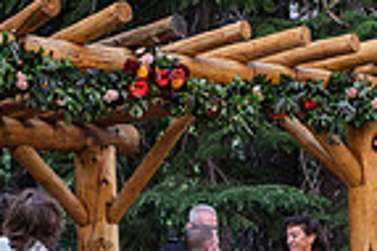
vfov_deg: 9.4
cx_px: 250
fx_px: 1485
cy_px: 337
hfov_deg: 14.4
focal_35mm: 142
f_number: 3.6
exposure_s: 1/50
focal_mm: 23
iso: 160
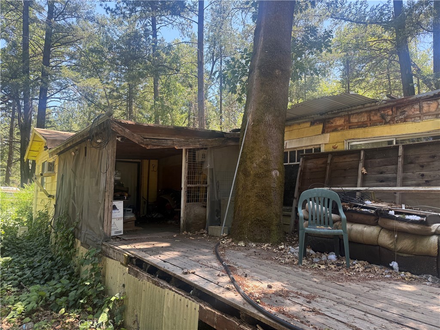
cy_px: 165
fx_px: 305
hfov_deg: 71.6
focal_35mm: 24
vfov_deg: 56.8
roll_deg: -0.7
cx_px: 220
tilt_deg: +7.8
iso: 100
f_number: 1.78
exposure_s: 1/355
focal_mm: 6.76
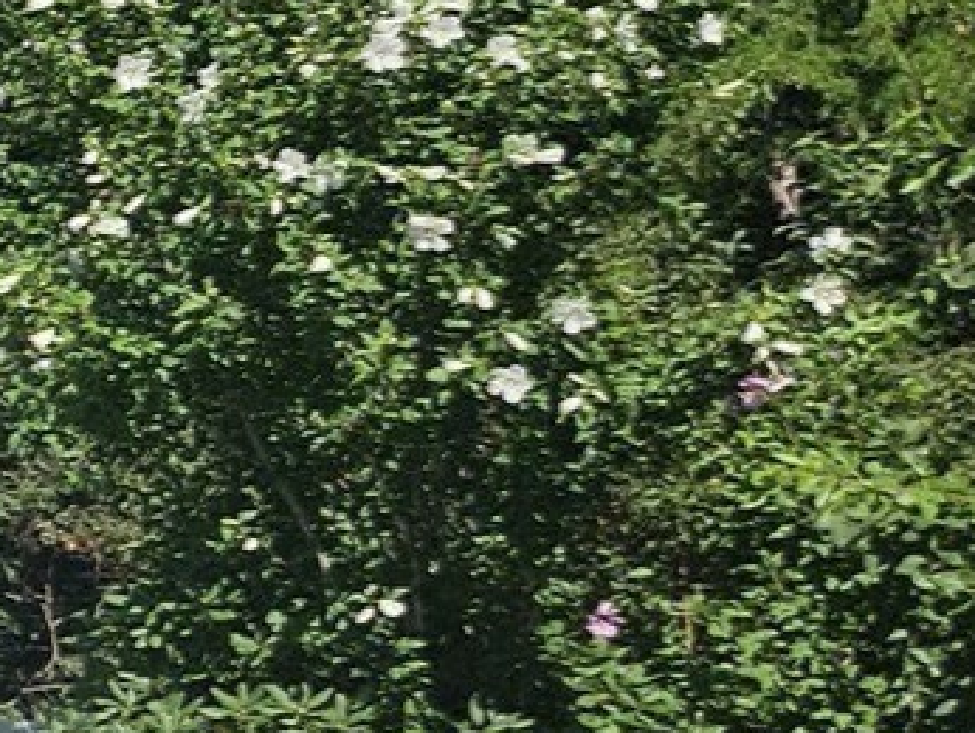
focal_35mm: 136
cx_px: -1747
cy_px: 226
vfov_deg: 10.9
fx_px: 3833
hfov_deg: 10.9
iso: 25
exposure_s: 1/2797
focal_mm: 5.4
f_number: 1.8
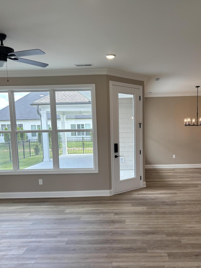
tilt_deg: -6.4
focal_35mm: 33
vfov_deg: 55.0
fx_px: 255
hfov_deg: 42.7
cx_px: 124
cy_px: 159
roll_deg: +0.9
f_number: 1.6
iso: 50
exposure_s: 1/145
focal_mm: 5.96
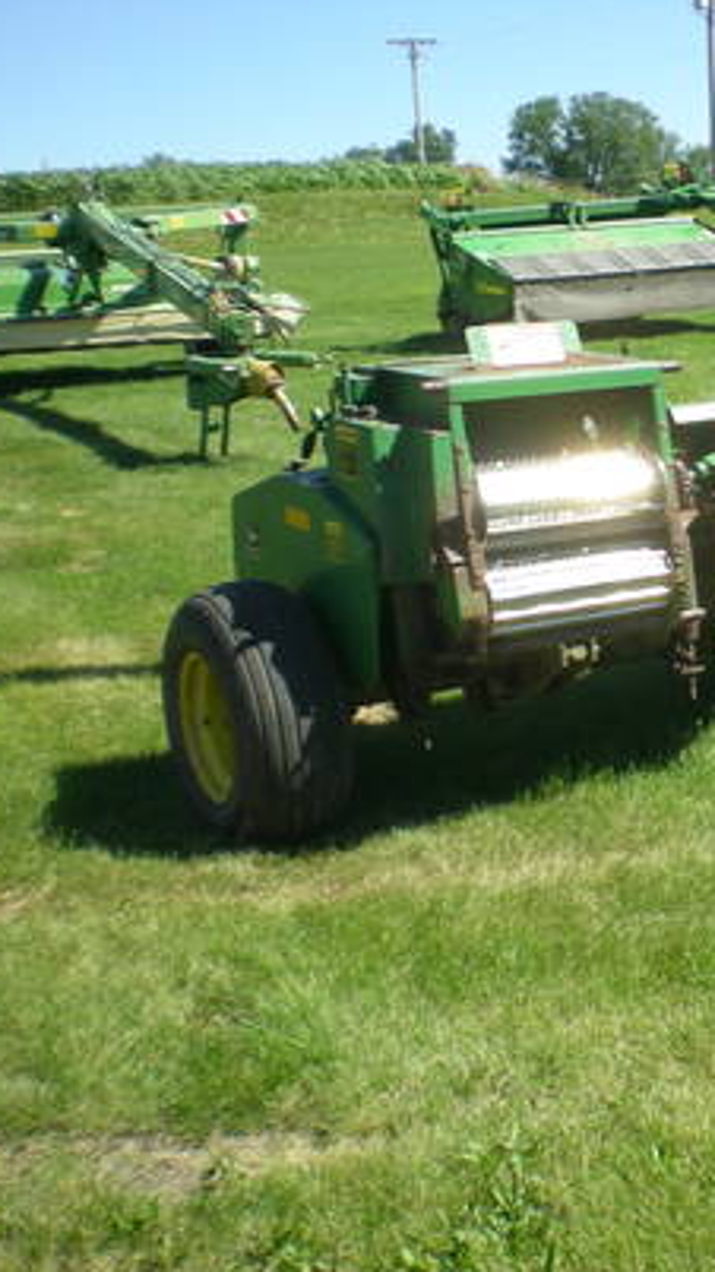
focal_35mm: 56
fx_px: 1888
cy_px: 636
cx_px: 816
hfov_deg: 20.3
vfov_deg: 37.2
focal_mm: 6.3
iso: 50
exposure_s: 1/217
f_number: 4.6
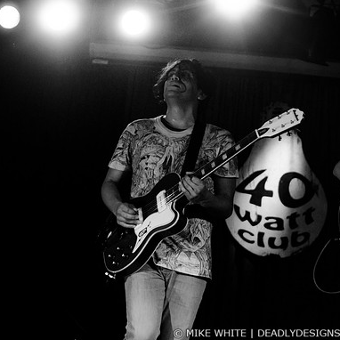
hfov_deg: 29.3
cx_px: 112
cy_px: 170
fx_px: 645
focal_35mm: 58
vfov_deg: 29.6
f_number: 1.6
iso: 1250
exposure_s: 1/200
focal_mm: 30
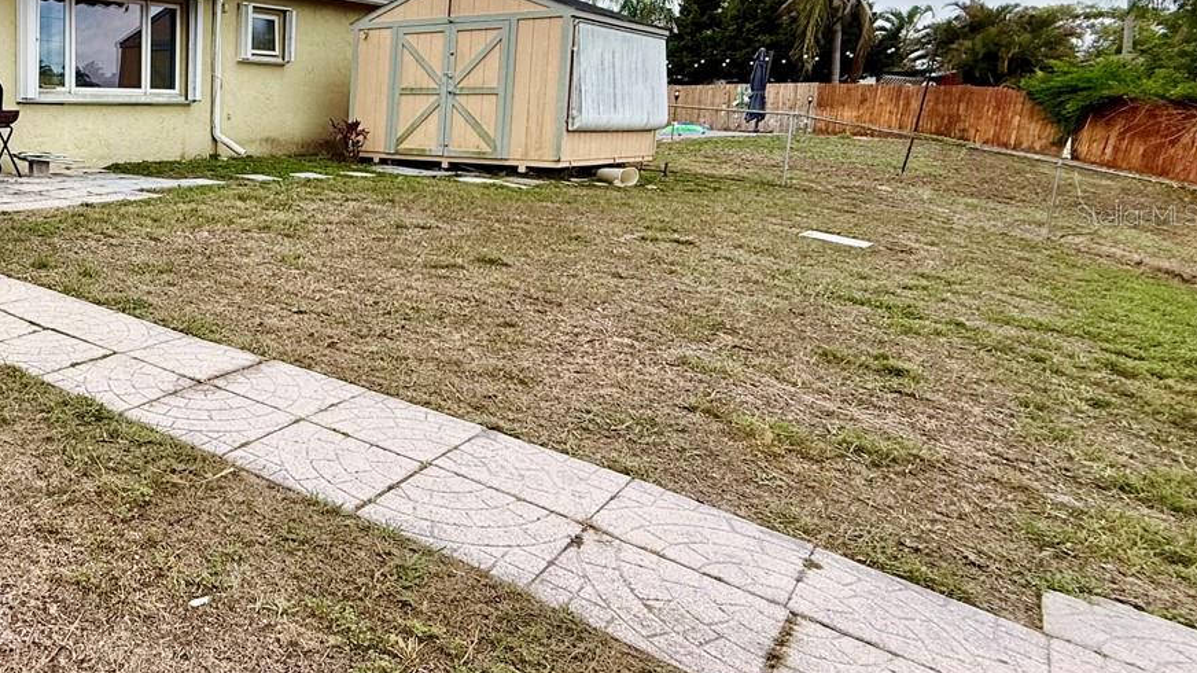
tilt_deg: -6.7
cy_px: 214
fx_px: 888
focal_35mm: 28
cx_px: 107
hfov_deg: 57.7
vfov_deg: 40.8
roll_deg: -0.4
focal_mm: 2.22
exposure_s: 1/901
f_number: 2.2
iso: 64
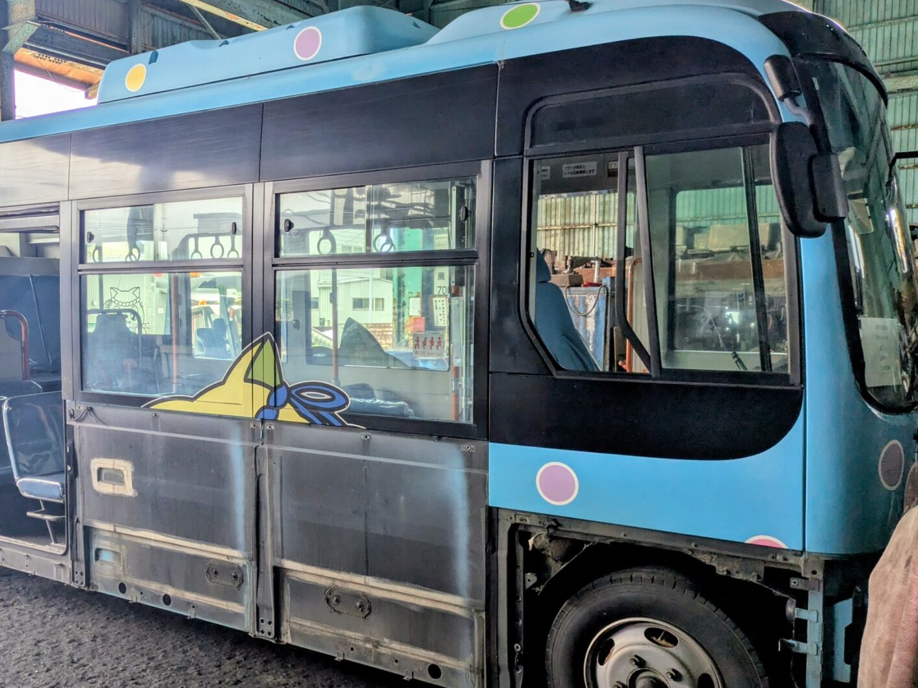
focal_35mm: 34
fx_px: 902
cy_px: 351
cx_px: 322
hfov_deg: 53.1
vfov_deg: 41.8
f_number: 1.89
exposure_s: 1/441
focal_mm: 5.43
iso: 48
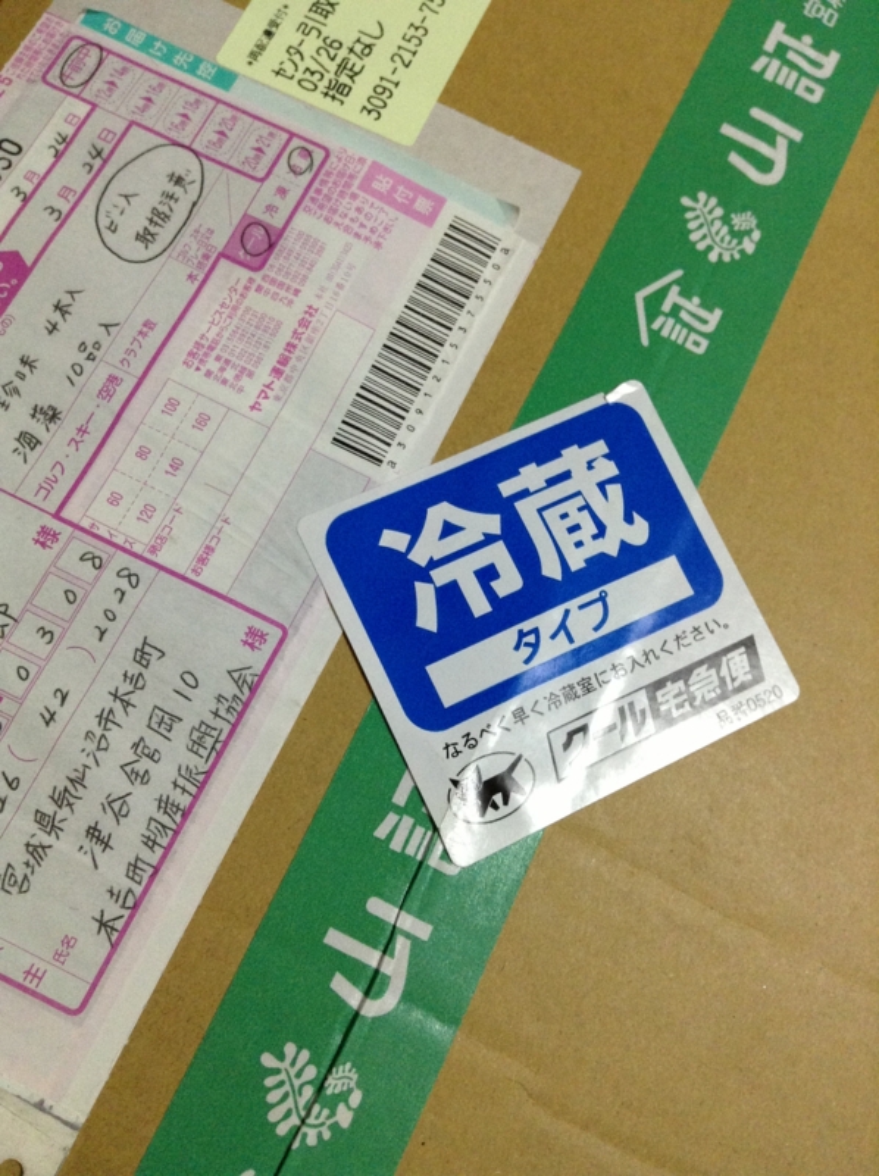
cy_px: 588
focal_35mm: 33
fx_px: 1120
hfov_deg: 42.9
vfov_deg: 55.4
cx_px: 440
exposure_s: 1/24
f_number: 2.4
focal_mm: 3.3
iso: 160
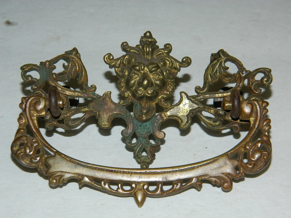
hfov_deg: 19.1
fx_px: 866
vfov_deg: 14.4
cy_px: 109
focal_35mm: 103
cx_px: 146
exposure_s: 1/60
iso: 200
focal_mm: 18.6
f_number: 4.5
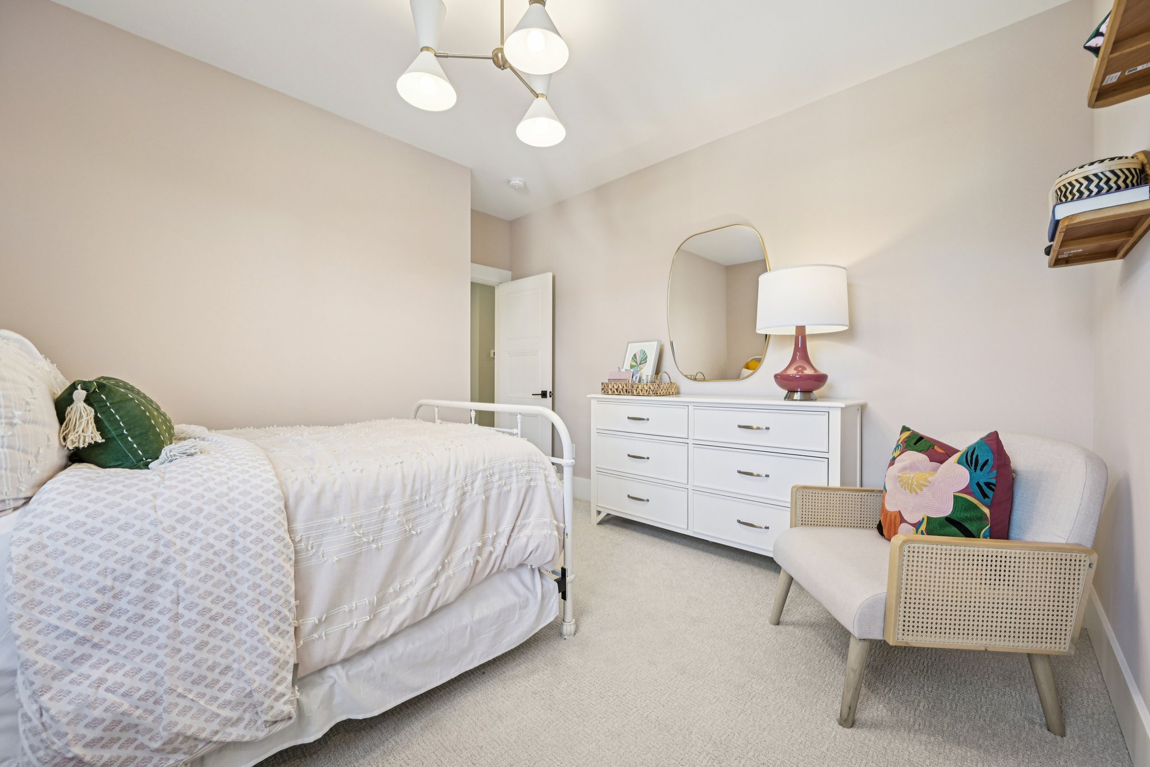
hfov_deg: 104.3
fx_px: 447
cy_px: 384
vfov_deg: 81.2
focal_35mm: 14
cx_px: 575
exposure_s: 1/15
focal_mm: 14
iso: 280
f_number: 8
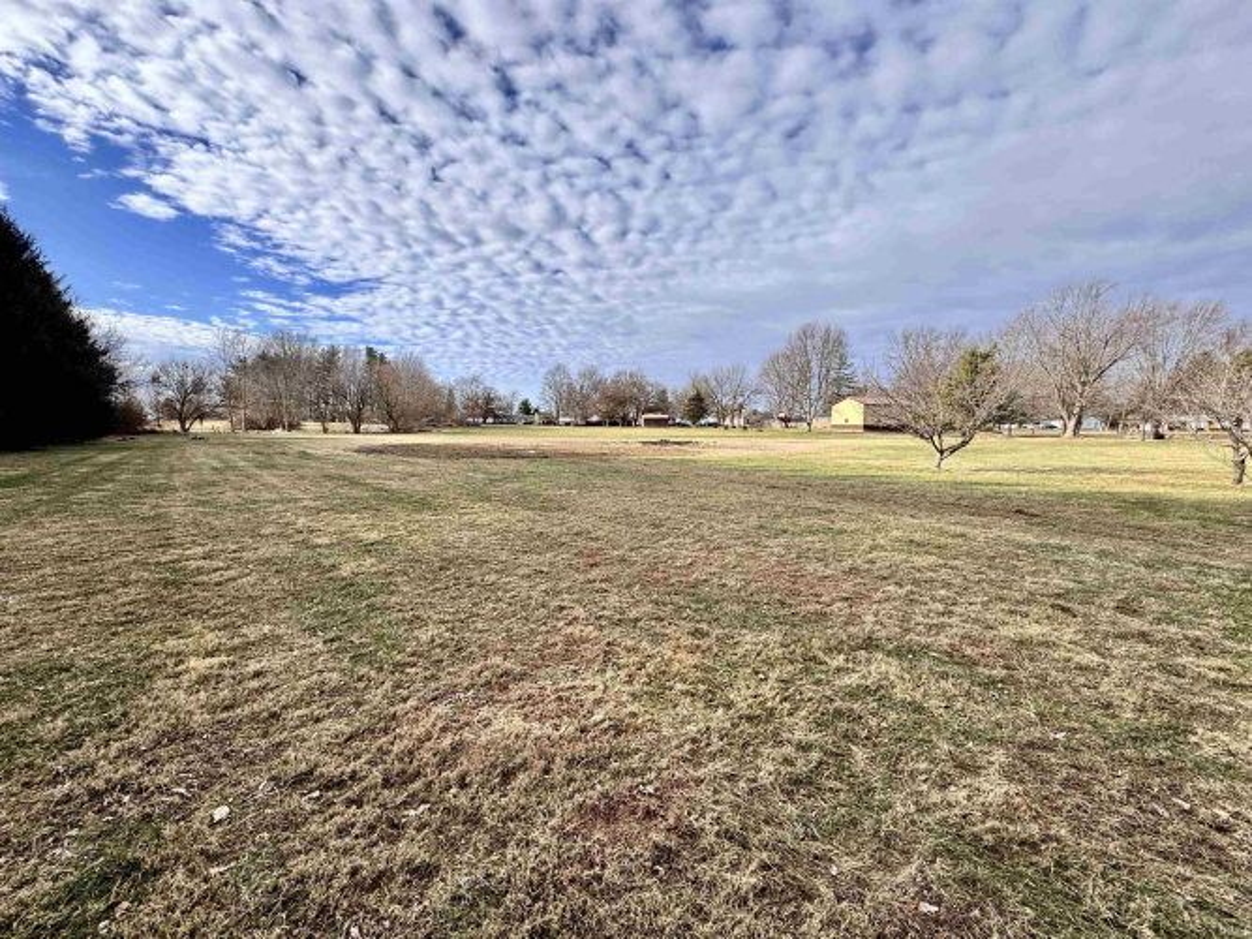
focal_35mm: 14
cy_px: 470
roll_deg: -0.1
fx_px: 506
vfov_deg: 85.7
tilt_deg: -5.2
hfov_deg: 102.1
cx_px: 626
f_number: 2.2
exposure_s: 1/1672
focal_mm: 2.22
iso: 50
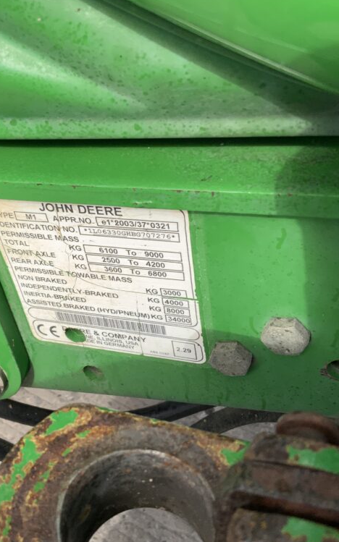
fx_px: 621
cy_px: 268
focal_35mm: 42
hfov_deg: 30.3
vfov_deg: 47.2
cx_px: 107
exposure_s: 1/613
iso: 16
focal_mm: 3
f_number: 1.8
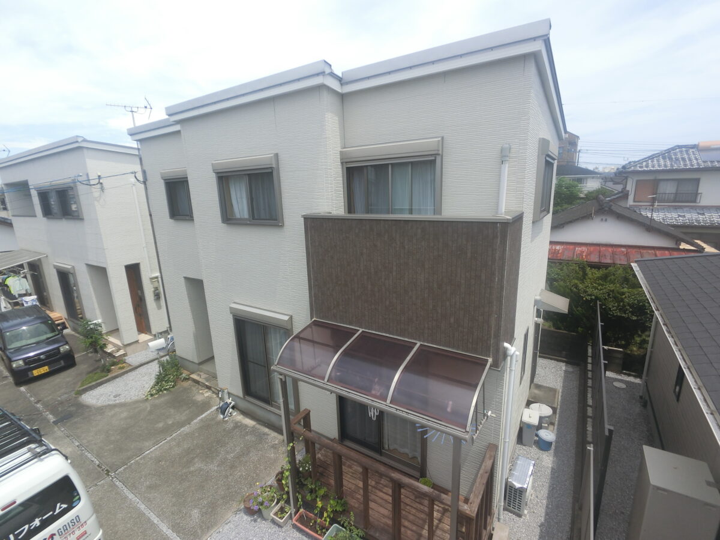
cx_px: 360
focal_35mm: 16
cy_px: 270
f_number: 2.8
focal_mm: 2.87
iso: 64
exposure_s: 1/1000
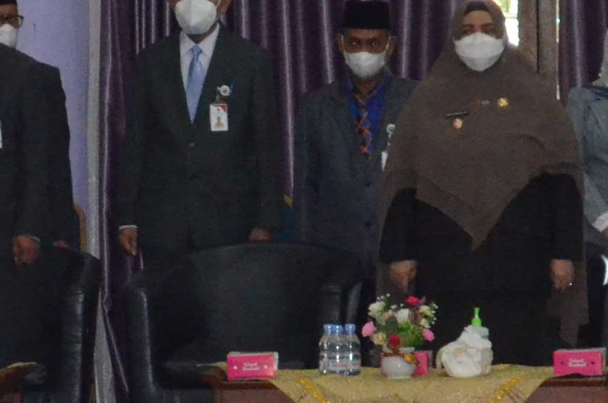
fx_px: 6699
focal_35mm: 397
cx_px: 88
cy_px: 579
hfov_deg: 5.2
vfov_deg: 3.4
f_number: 5.6
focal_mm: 55
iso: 3200
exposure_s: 1/60
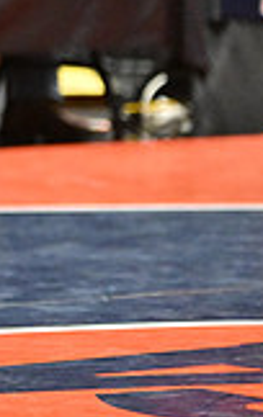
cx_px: -456
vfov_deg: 4.7
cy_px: -68
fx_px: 5065
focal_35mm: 444
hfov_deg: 2.9
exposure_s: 1/1250
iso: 6400
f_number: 2.8
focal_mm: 122
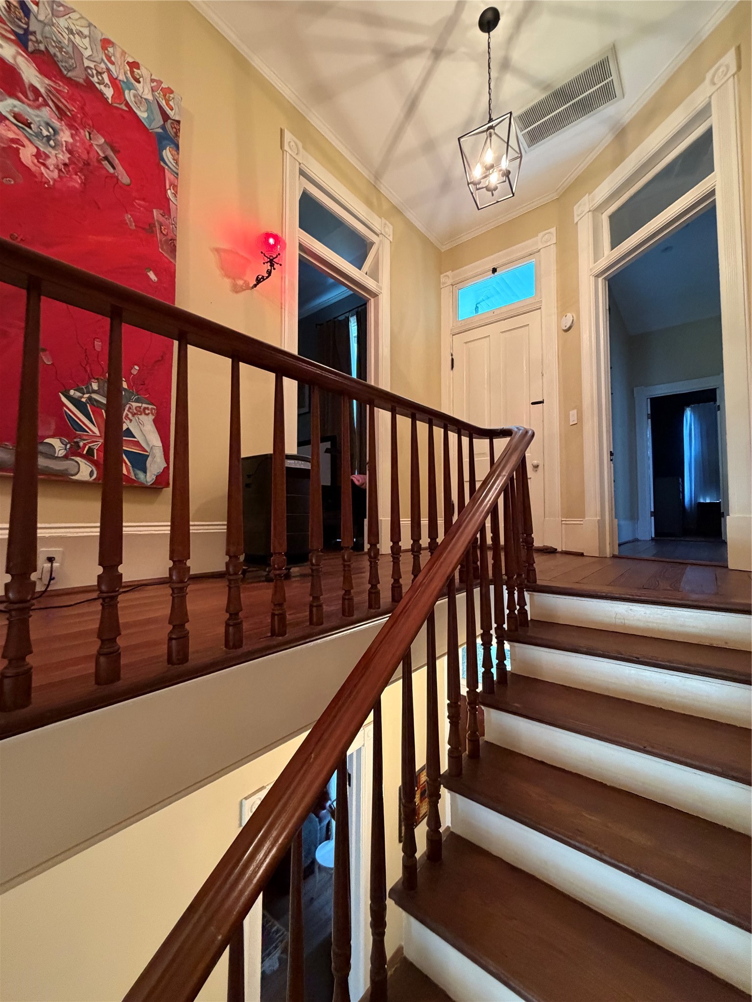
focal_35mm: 14
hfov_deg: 85.7
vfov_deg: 102.1
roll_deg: -1.2
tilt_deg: +3.4
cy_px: 501
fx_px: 406
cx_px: 376
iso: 500
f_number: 2.2
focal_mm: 2.22
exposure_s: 1/60
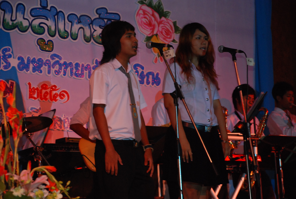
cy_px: 100
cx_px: 148
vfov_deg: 10.2
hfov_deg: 15.2
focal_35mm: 135
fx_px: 1112
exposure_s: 1/60
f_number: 5.6
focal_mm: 90
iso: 1000
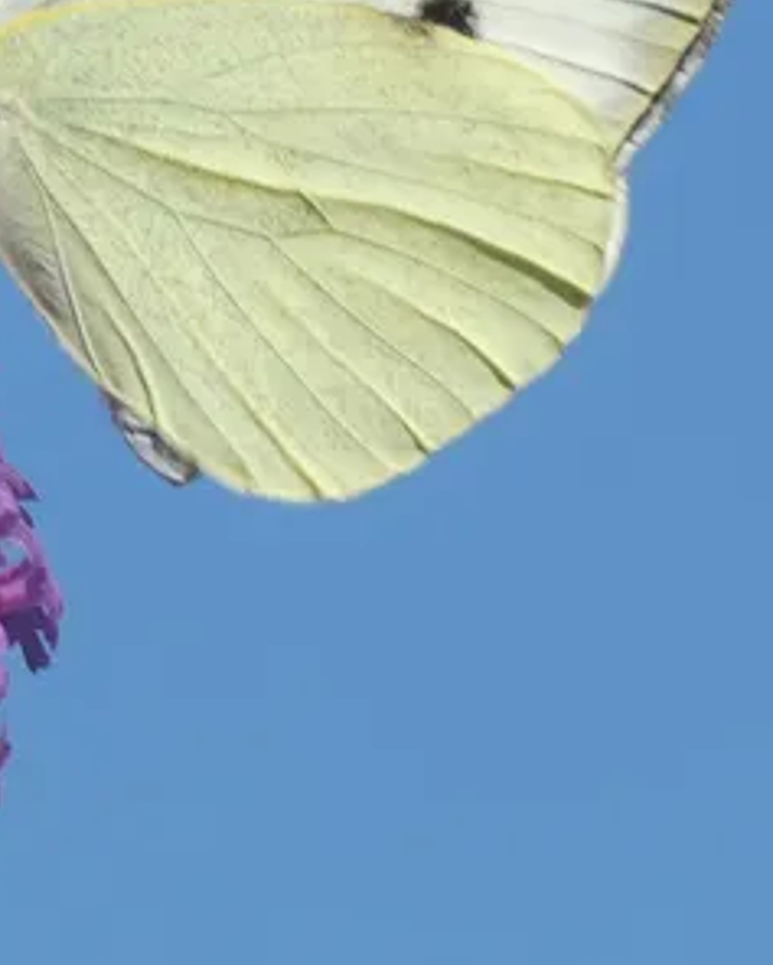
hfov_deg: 2.8
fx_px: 16063
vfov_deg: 3.4
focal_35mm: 562
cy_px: 228
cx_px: 111
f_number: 5.5
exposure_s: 1/250
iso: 80
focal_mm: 47.6
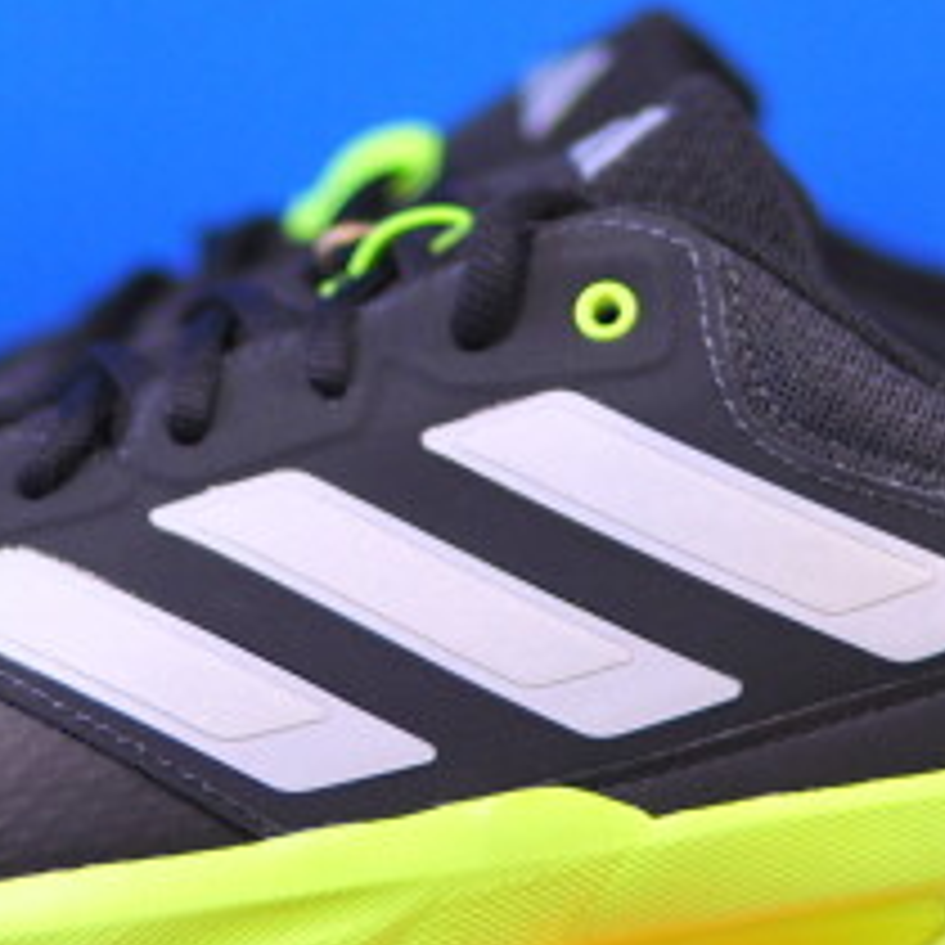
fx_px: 7474
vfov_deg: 7.2
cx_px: 274
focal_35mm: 242
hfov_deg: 7.2
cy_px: 209
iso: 250
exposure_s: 1/320
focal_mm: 50
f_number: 2
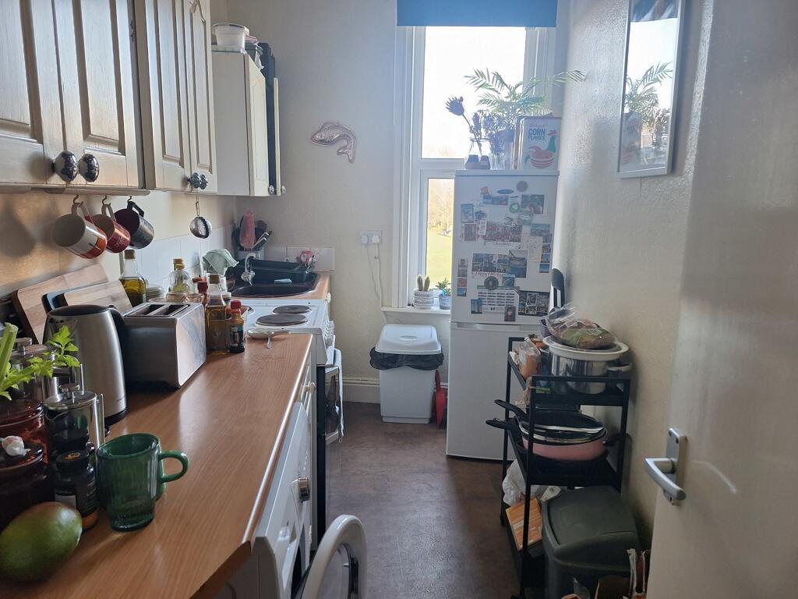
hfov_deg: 73.9
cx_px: 399
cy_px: 300
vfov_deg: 58.9
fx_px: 530
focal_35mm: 23
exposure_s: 1/50
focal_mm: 5.54
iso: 80
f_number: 1.8
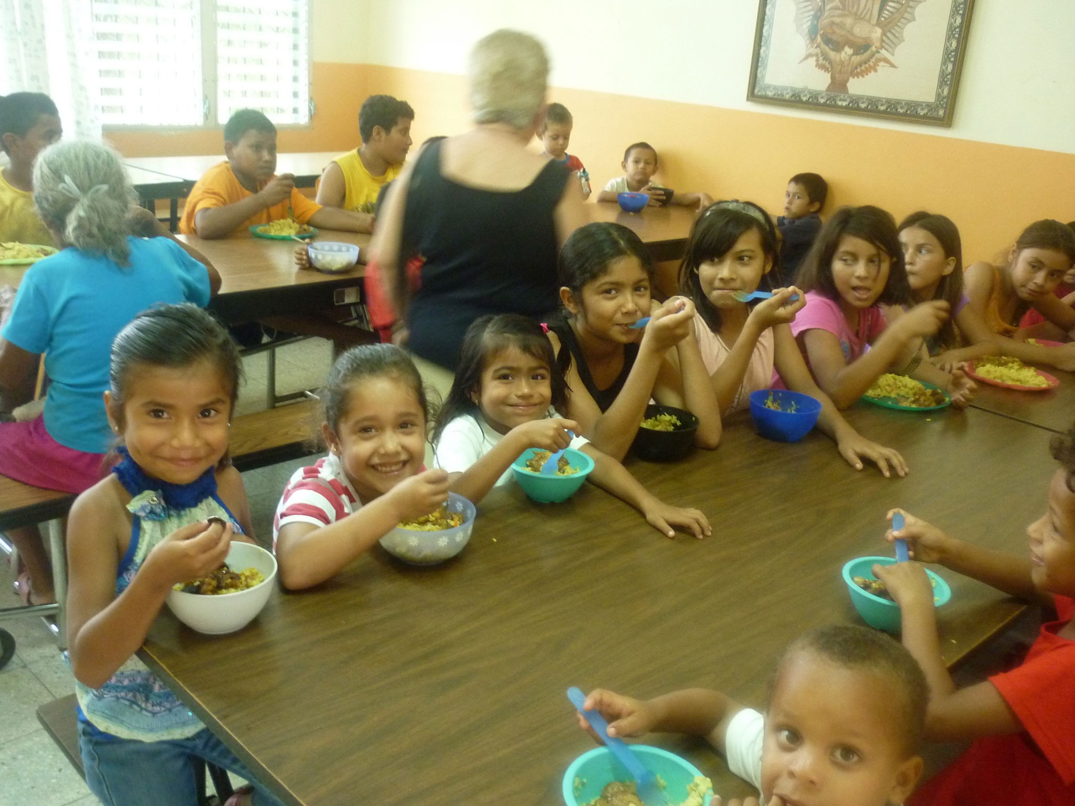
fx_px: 1025
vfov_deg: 42.9
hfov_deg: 55.4
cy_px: 403
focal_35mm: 33
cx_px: 538
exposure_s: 1/15
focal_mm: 5.5
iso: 400
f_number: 2.8
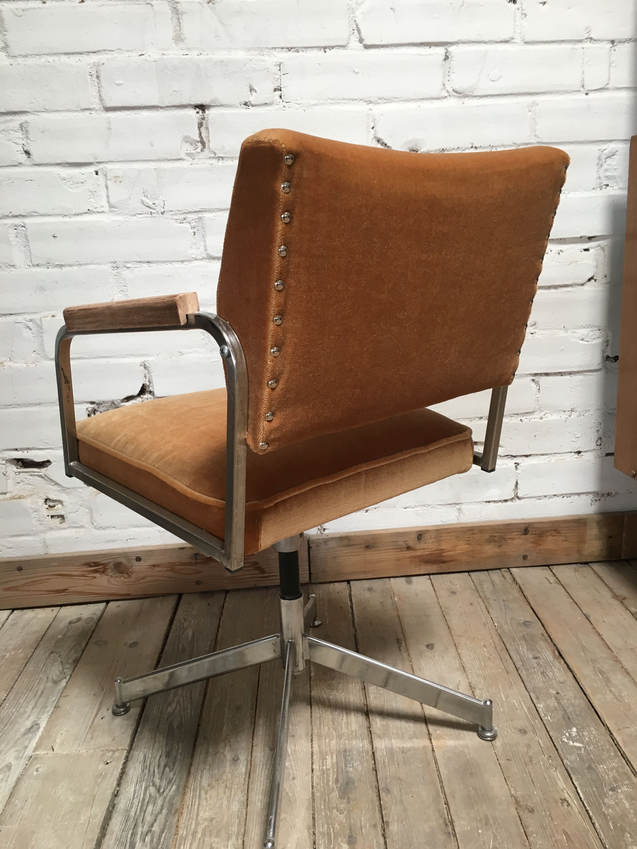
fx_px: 712
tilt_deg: -13.1
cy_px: 424
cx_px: 318
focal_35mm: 29
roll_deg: +3.2
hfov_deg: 48.2
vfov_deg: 61.7
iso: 100
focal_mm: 4.15
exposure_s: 1/33
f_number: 2.2
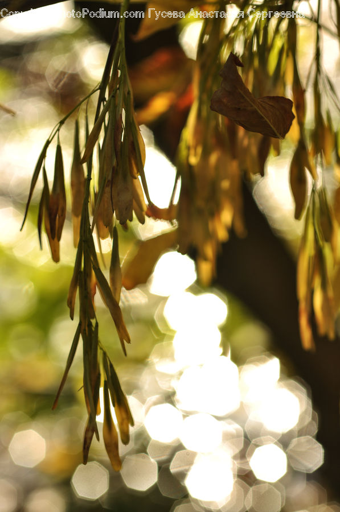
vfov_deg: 22.7
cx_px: 170
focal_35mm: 90
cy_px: 256
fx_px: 1279
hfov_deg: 15.1
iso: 100
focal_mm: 60
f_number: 5.6
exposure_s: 1/400
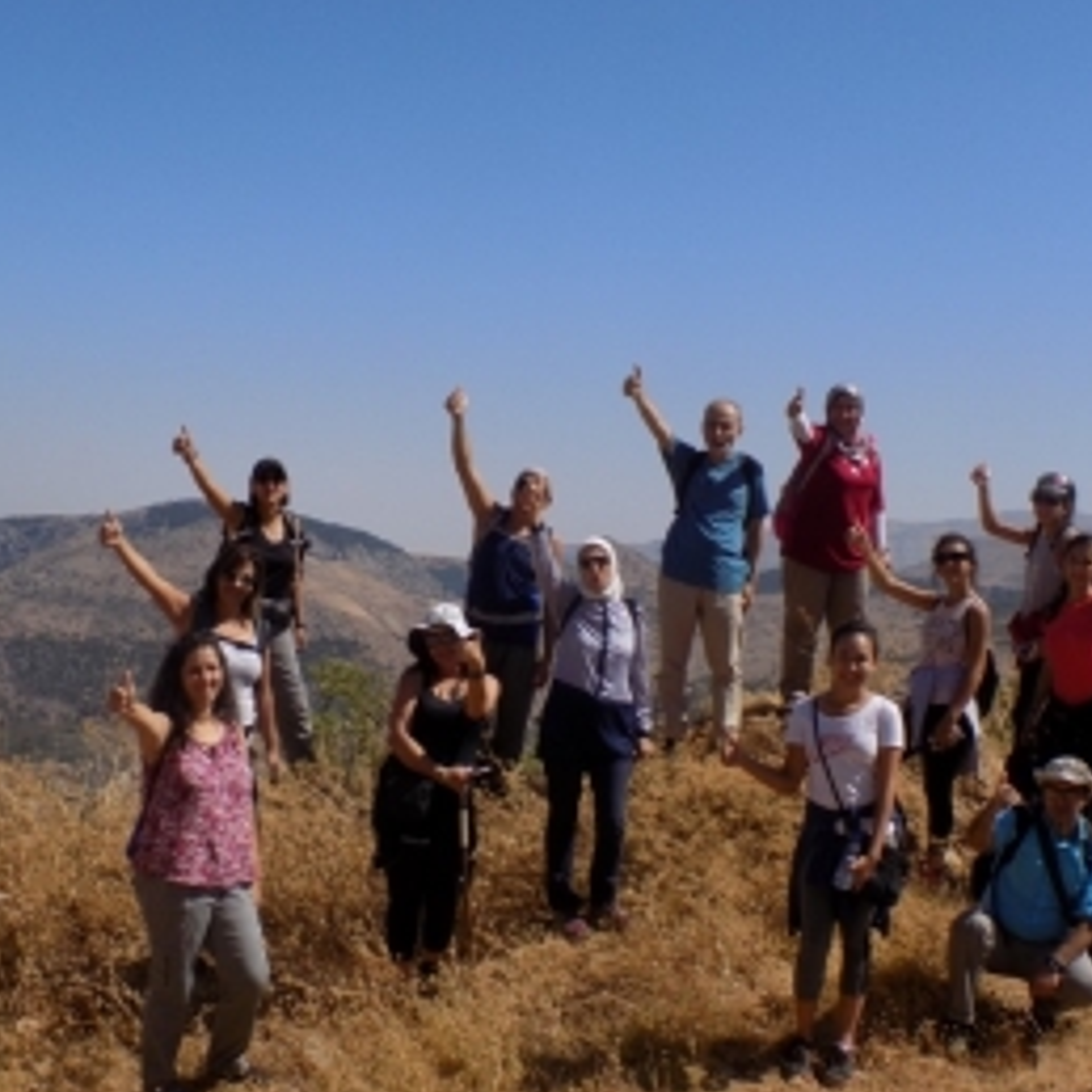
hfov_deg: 30.6
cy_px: 552
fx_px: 1999
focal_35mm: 56
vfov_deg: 30.6
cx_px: 523
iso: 80
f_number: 3.6
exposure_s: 1/1250
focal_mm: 7.3
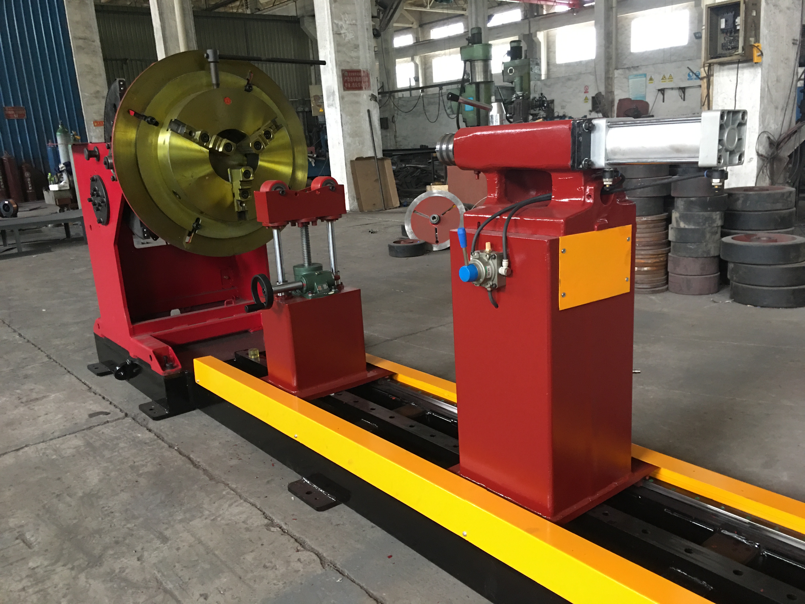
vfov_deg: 48.2
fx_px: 674
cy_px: 302
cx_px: 402
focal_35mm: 29
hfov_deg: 61.7
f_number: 2.2
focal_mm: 4.15
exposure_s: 1/10
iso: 80
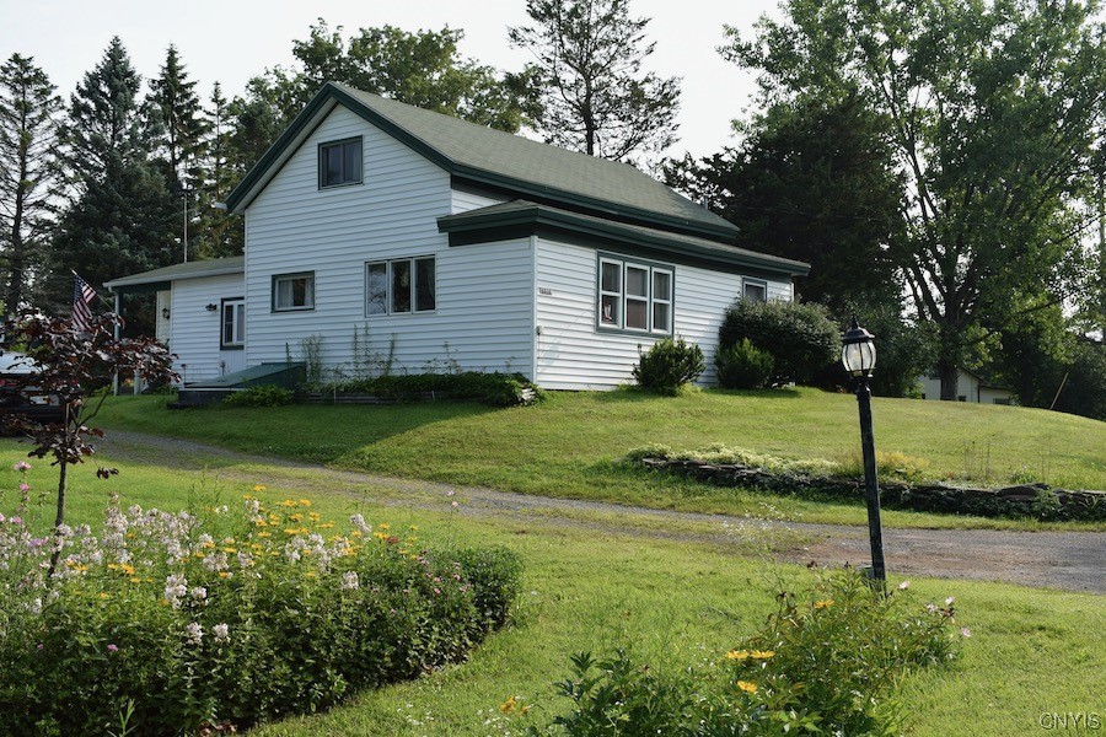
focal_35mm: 38
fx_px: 1152
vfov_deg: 35.5
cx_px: 553
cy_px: 368
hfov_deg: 51.3
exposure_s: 1/250
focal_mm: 25
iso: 200
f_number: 8
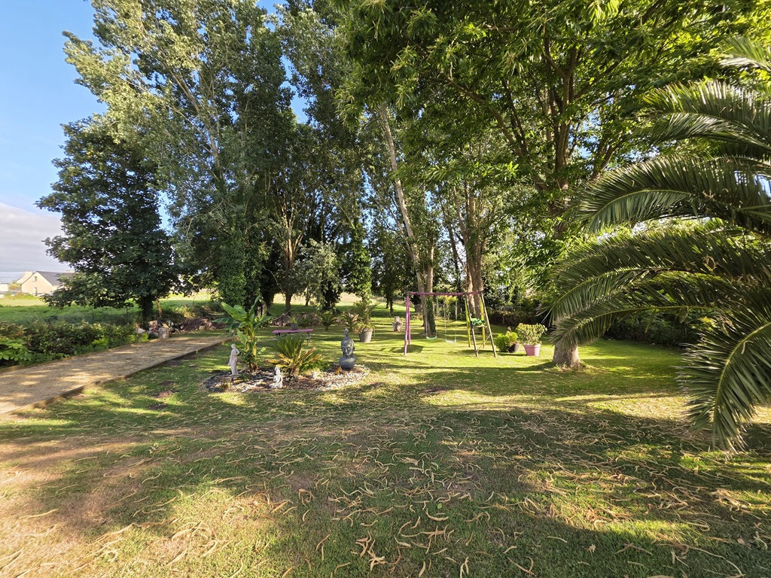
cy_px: 289
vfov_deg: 89.9
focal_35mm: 13
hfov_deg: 106.2
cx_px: 386
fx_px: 290
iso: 40
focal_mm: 2.2
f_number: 1.9
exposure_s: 1/438
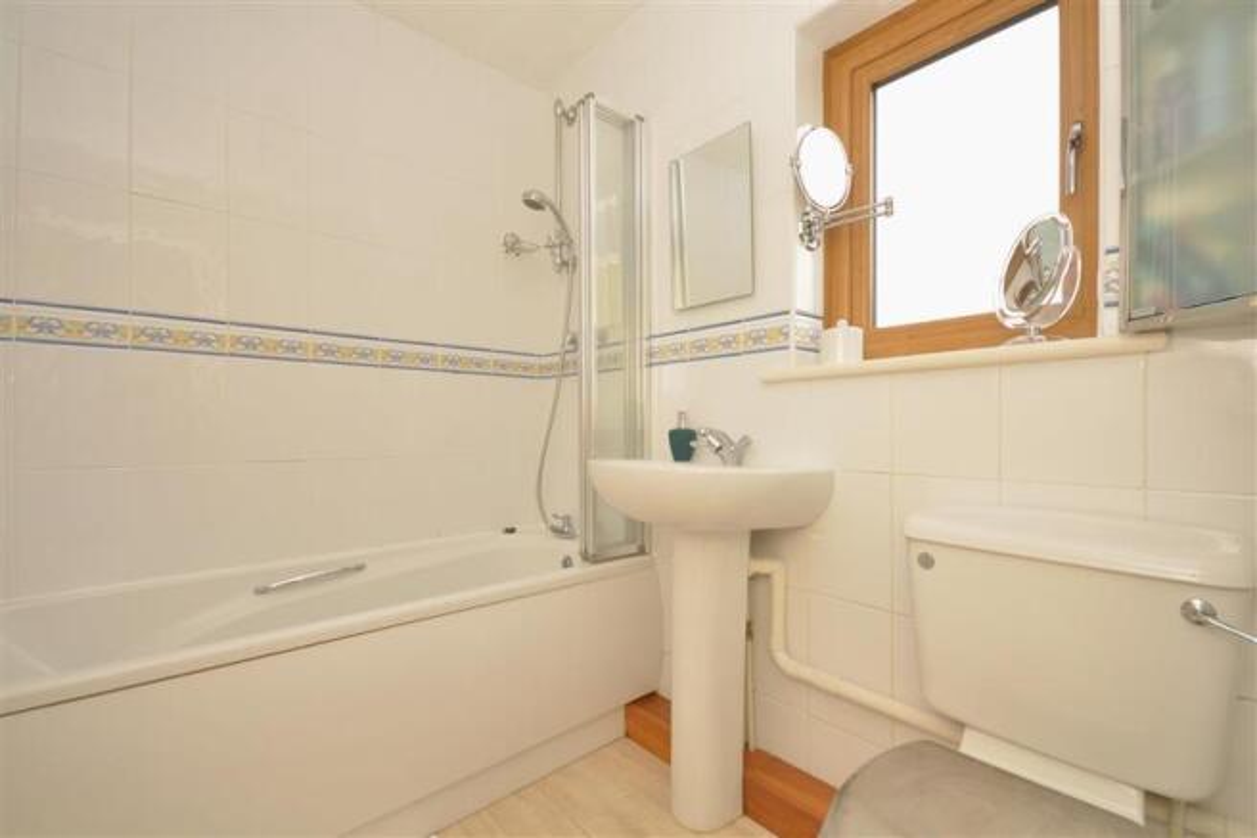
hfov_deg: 100.4
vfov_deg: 77.3
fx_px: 524
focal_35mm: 15
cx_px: 628
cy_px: 419
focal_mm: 10
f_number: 7.1
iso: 500
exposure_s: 1/125
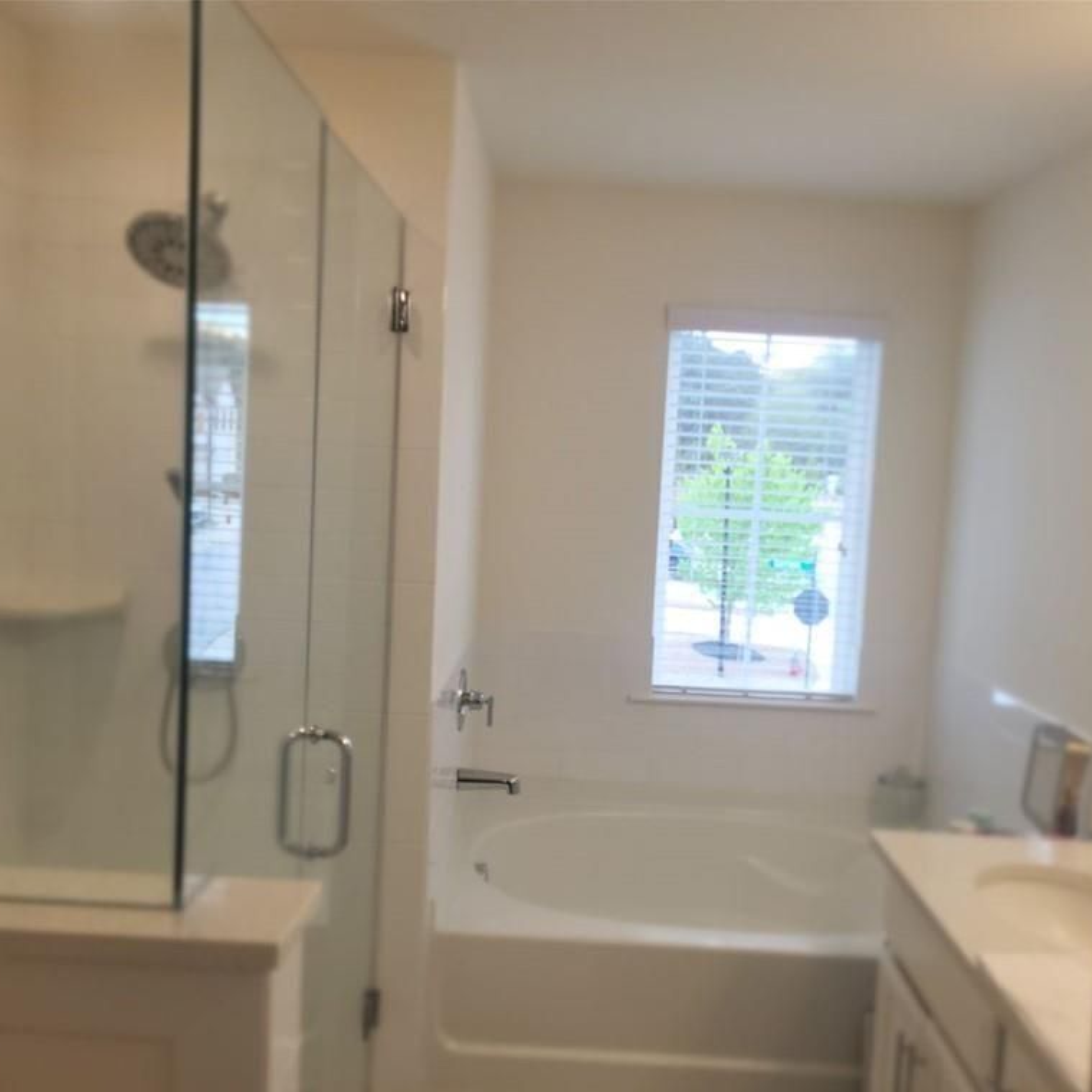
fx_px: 1106
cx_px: 552
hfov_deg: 52.5
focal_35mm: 31
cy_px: 551
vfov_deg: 52.5
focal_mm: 5.4
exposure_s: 1/126
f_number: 1.8
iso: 40
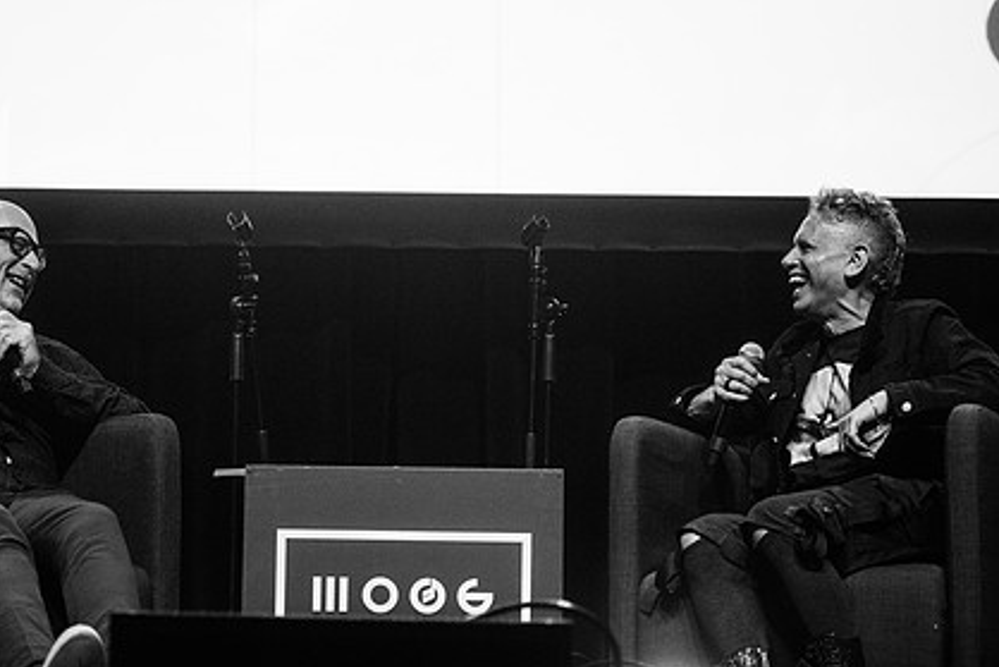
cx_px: 418
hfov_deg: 17.3
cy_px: 316
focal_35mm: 118
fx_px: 3275
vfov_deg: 11.6
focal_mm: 80
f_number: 3.2
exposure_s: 1/500
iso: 3200
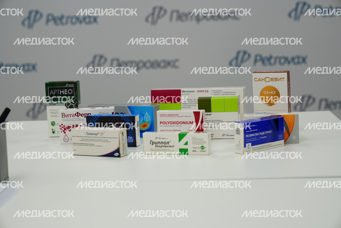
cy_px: 114
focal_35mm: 70
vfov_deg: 19.5
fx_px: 664
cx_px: 170
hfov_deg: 28.8
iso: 640
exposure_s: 1/125
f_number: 5.6
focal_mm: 70
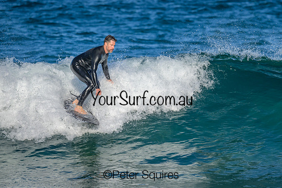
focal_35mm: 1099
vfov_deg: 1.3
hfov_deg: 1.9
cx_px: 168
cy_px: 99
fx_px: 8608
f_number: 8
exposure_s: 1/2000
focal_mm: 800
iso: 450
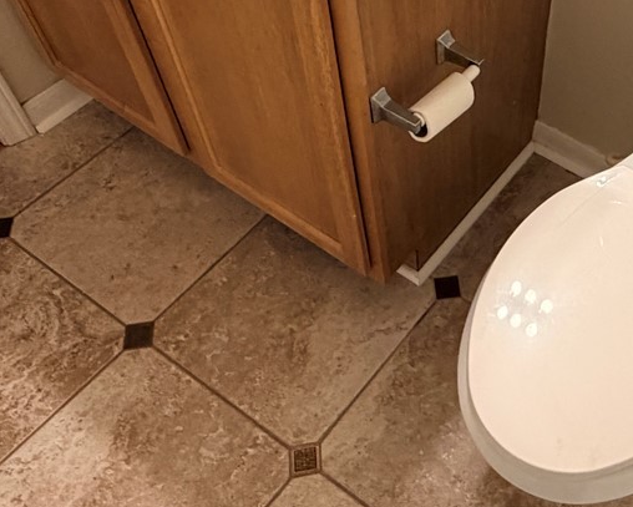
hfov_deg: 40.5
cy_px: 147
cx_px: 533
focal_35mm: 43
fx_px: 806
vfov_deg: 34.4
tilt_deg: -49.8
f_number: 2.2
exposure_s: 1/60
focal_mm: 2.22
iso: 320
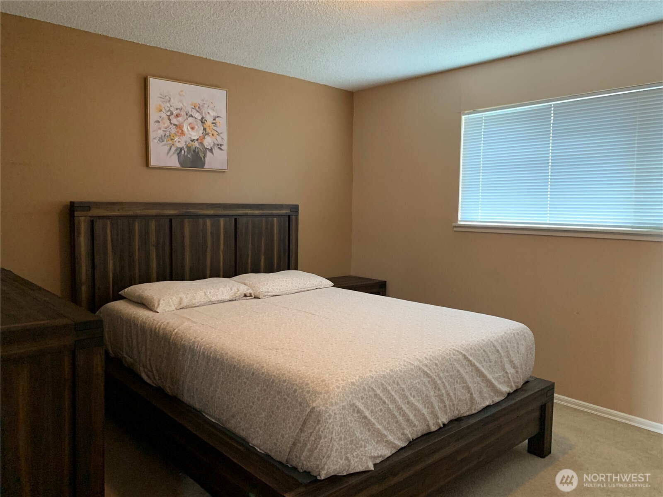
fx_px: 498
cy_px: 248
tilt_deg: -3.8
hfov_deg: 67.3
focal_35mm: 26
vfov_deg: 53.1
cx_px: 332
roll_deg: -0.6
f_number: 1.8
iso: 320
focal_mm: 4.25
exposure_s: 1/60
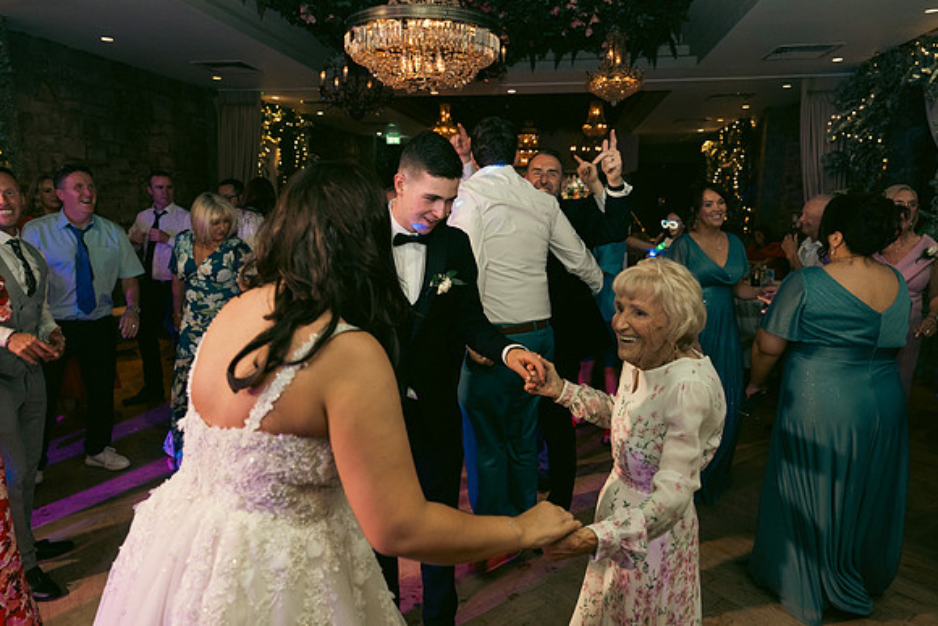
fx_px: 625
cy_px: 313
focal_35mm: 24
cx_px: 469
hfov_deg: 73.7
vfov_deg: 53.2
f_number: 3.5
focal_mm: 24
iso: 2500
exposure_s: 1/160
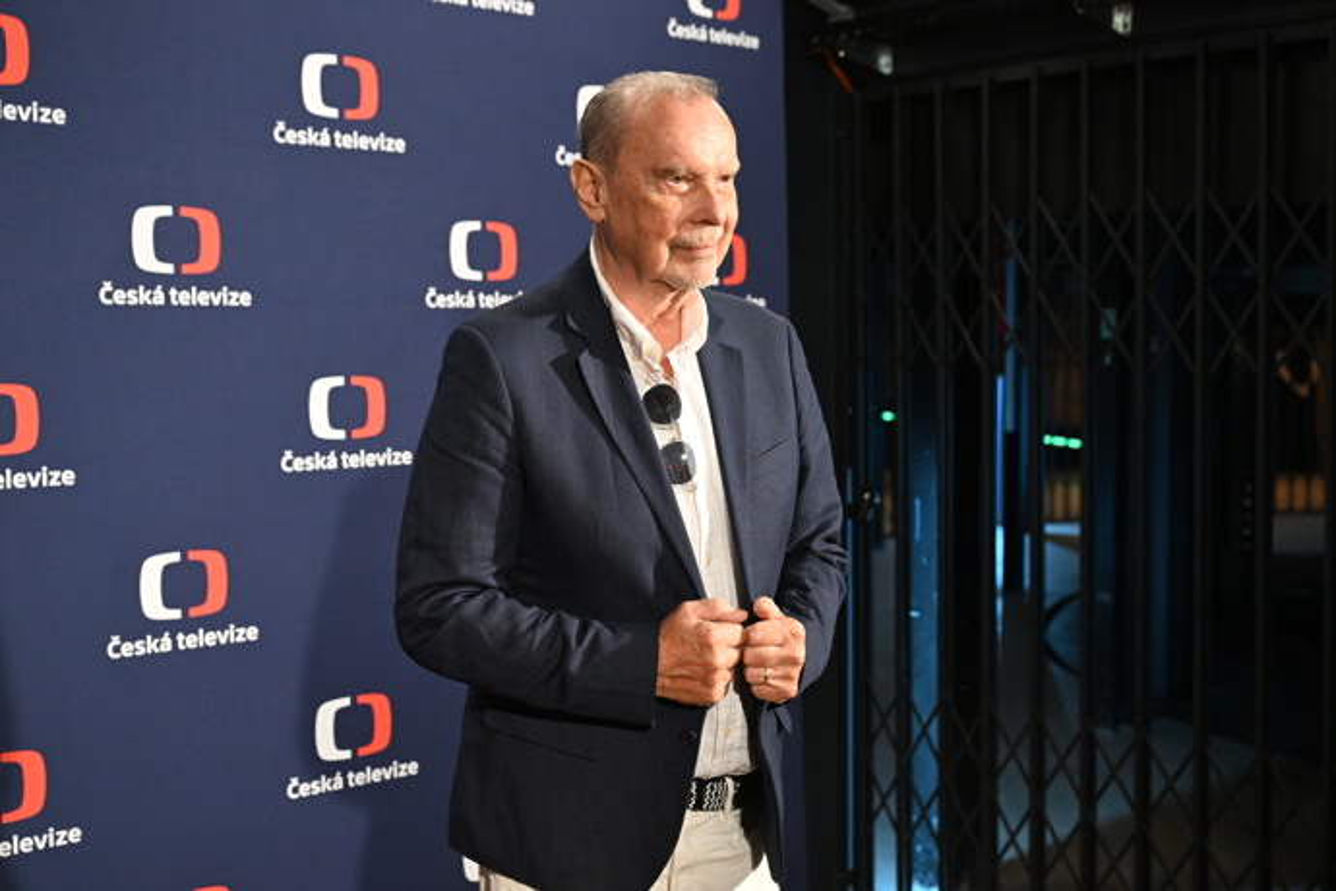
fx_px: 1818
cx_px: 668
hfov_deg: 40.3
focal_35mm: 49
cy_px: 446
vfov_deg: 27.5
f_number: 4.5
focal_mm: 49
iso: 5000
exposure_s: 1/250
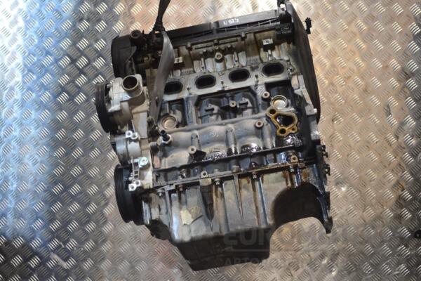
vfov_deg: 25.1
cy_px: 140
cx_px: 210
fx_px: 631
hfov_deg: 36.9
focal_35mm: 54
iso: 800
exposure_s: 1/30
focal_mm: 36
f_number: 5
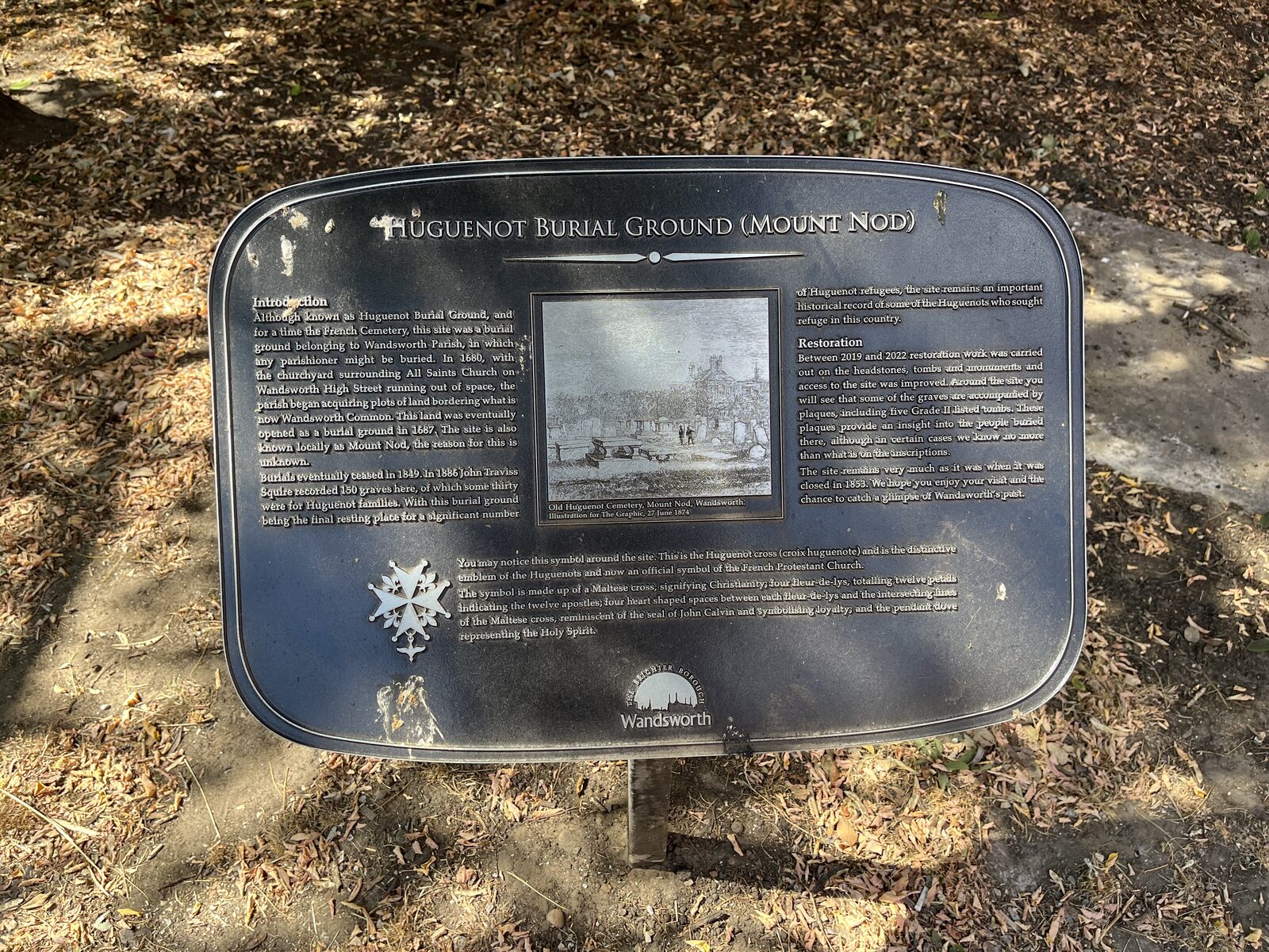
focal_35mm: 26
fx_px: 953
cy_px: 476
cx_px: 634
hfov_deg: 67.3
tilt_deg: -46.5
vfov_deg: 53.1
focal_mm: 5.1
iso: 50
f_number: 1.6
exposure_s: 1/297
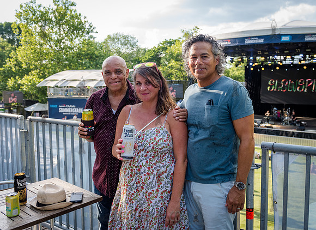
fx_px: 321
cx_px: 186
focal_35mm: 36
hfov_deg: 52.1
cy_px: 107
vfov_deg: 39.3
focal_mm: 31
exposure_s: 1/640
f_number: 4
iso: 400
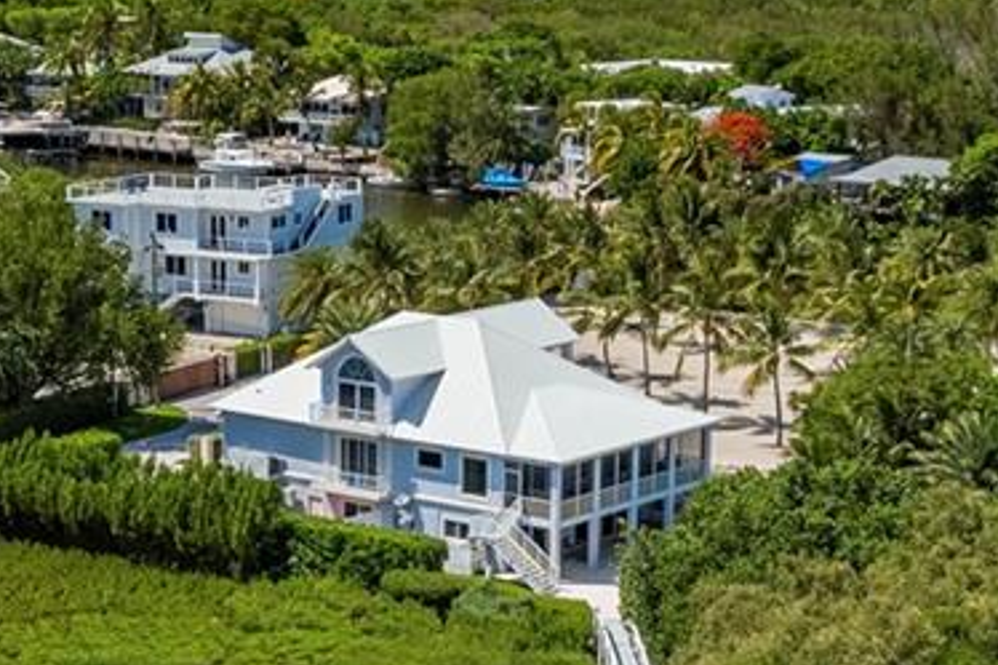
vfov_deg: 14.5
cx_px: 278
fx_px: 2605
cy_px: 514
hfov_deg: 21.5
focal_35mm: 94
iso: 100
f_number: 2.8
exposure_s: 1/160
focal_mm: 8.38
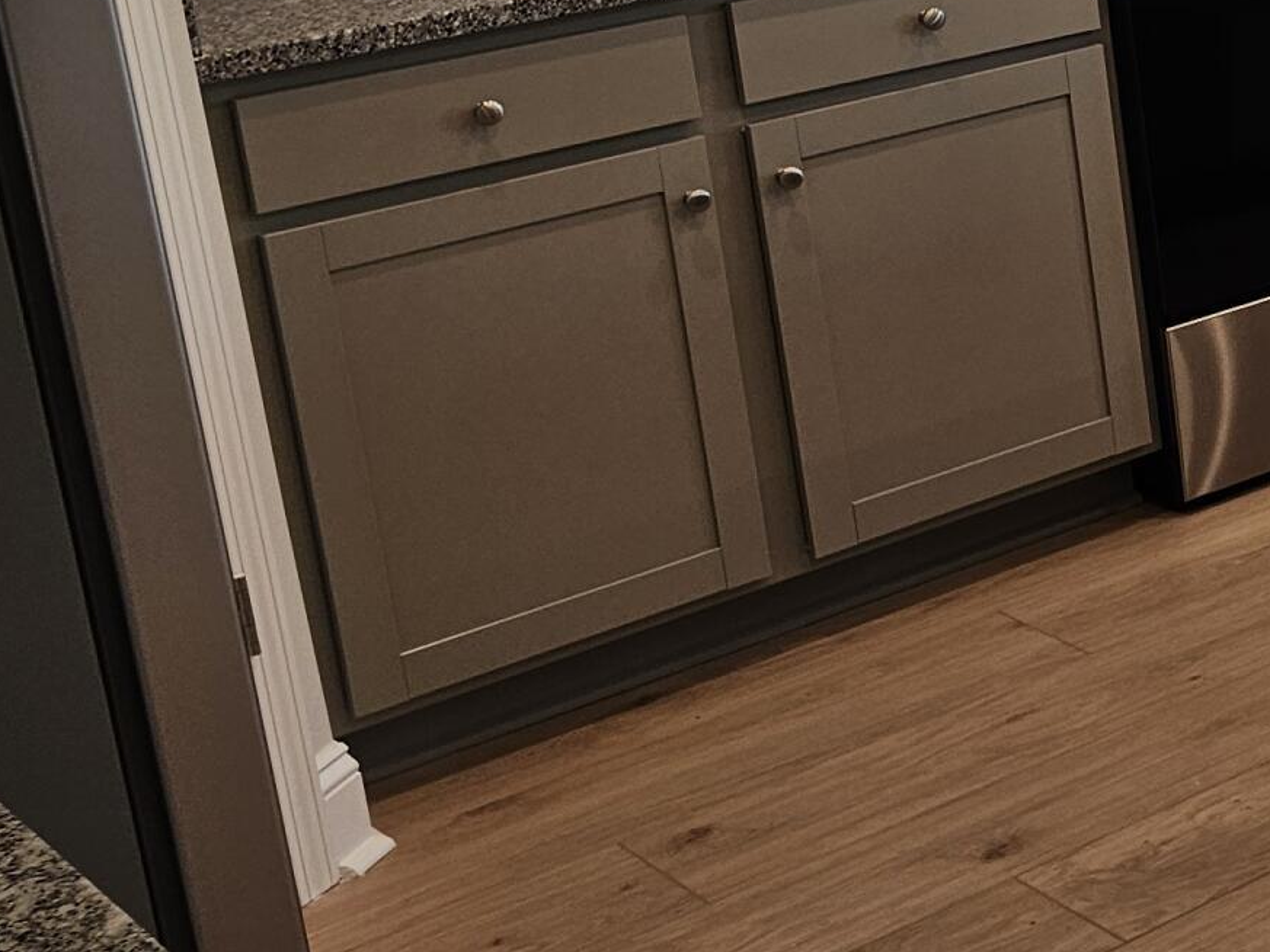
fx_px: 2899
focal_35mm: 79
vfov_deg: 18.2
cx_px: 2175
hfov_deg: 19.5
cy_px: 9
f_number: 1.7
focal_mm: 6.3
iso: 64
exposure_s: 1/120
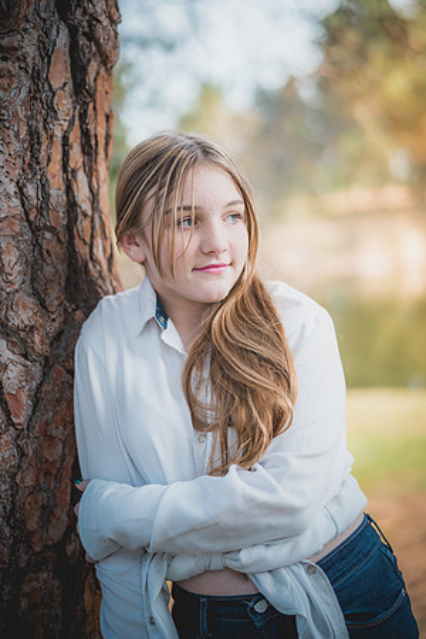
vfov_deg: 39.6
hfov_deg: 27.0
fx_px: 887
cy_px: 320
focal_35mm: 50
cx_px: 213
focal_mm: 50
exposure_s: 1/2000
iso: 250
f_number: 1.4
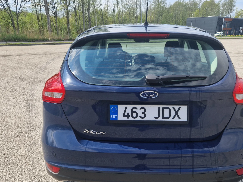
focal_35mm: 32
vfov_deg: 44.0
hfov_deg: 56.6
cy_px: 107
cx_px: 137
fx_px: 225
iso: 50
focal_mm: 5.4
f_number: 1.8
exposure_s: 1/1020
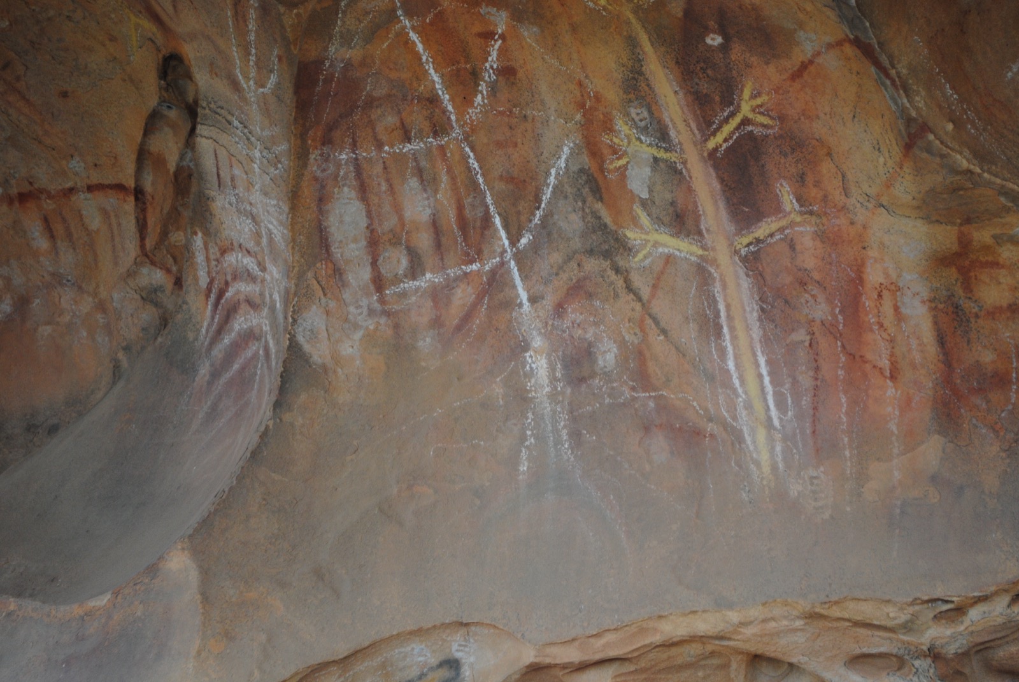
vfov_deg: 16.6
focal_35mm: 82
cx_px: 510
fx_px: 2338
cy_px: 341
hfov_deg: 24.6
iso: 400
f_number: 5.6
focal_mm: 55
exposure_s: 1/50
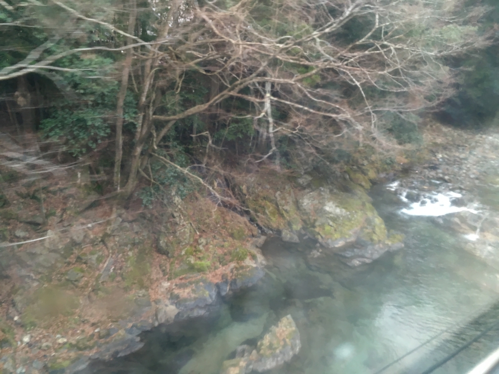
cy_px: 187
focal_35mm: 29
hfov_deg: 61.7
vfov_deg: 48.2
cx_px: 250
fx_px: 418
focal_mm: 4.15
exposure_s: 1/30
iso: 64
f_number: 2.2
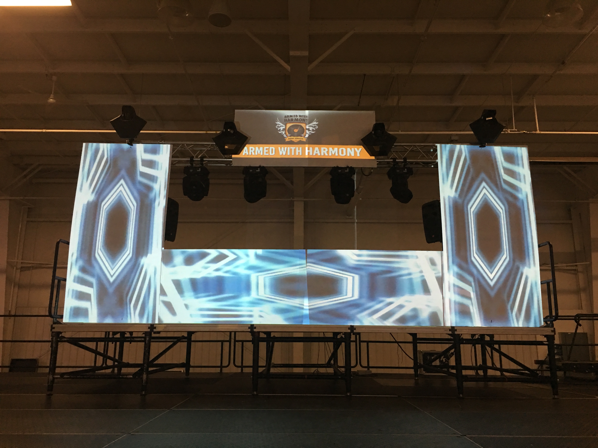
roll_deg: -1.5
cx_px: 299
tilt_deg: +12.5
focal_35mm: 29
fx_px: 501
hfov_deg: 61.7
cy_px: 224
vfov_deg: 48.2
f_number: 2.2
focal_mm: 4.15
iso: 64
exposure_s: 1/15
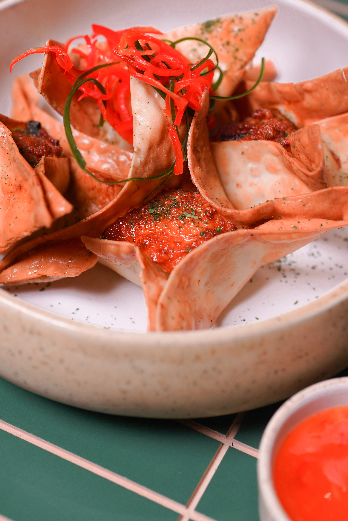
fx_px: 1087
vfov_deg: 27.0
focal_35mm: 75
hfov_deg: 18.2
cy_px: 220
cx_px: 193
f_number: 4
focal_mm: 50
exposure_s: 1/160
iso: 400
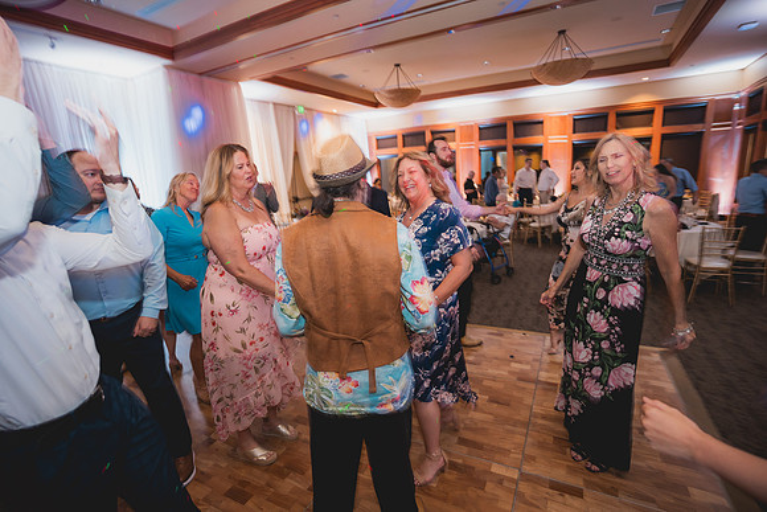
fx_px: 362
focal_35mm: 17
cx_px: 384
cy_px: 256
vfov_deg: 70.5
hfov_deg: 93.3
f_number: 2.8
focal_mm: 17
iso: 1000
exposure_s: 1/13
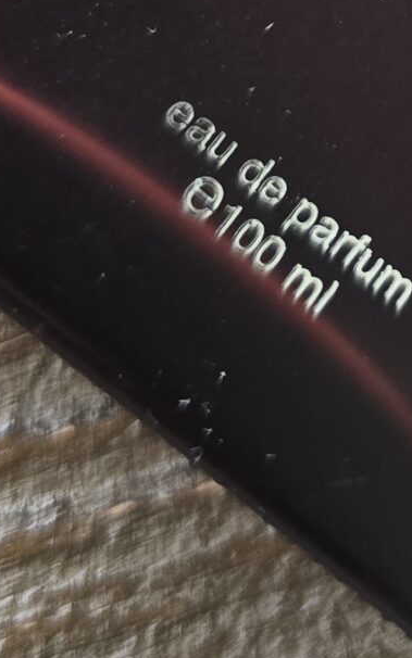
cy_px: -311
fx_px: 1850
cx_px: 613
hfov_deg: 12.1
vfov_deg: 18.1
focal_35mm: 103
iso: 160
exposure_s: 1/120
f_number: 1.7
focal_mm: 6.3
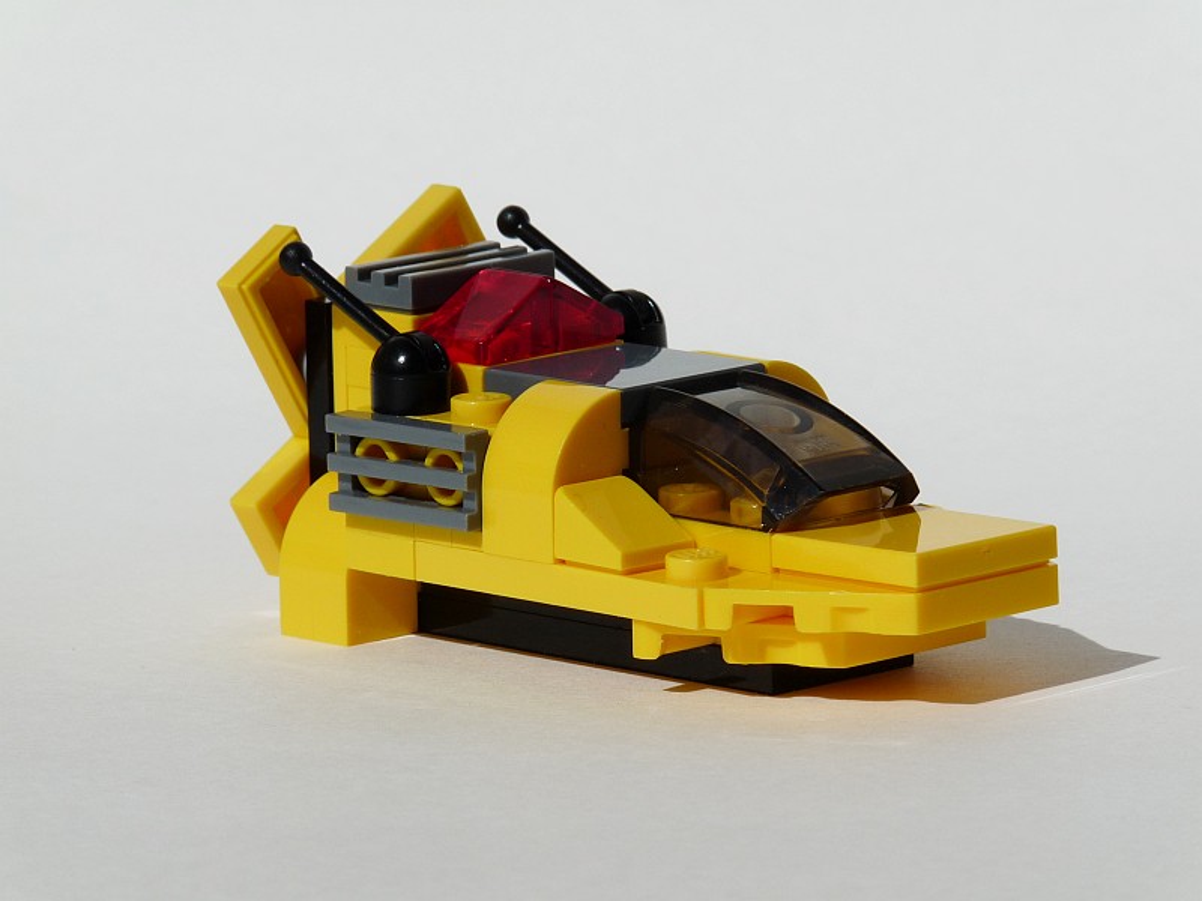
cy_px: 450
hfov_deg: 5.2
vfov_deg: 3.9
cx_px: 601
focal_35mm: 381
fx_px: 13230
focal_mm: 67.7
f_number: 8
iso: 100
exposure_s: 1/1000
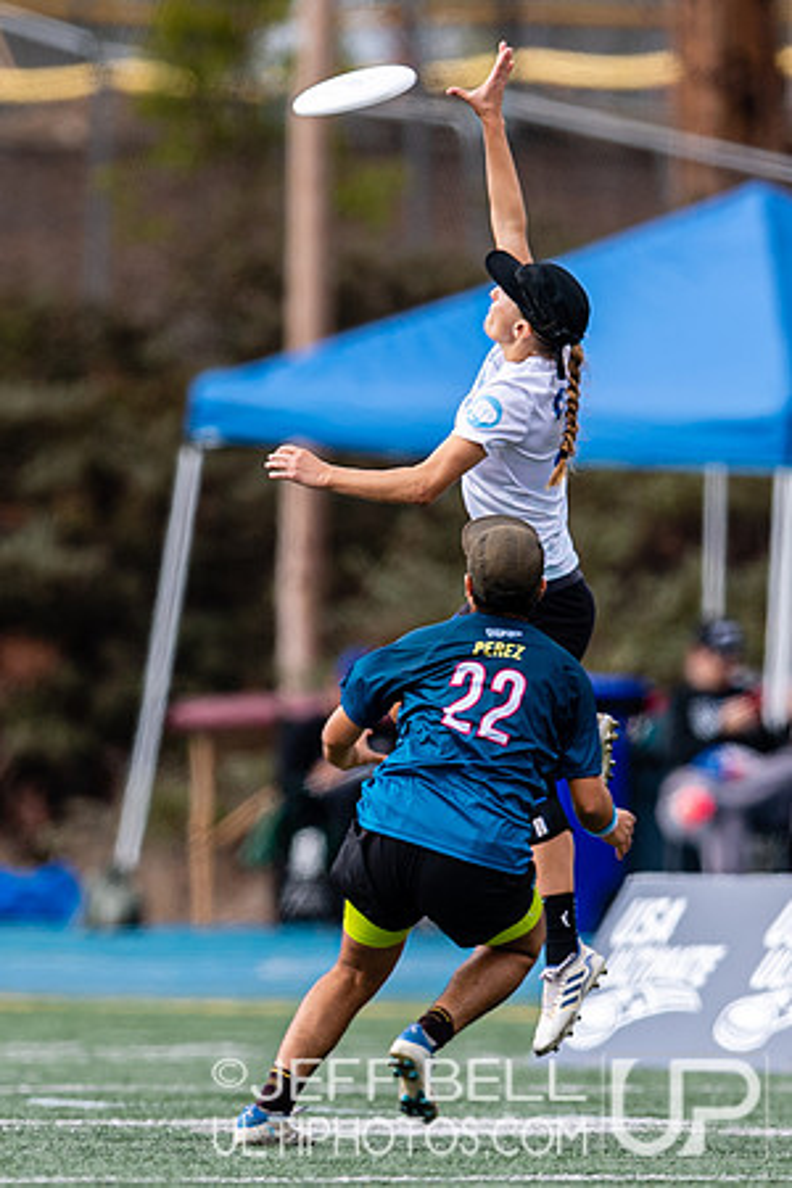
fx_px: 35140
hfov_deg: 1.3
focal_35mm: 1065
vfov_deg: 1.9
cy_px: 638
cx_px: 323
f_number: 2.8
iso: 100
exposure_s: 1/1000
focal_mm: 400
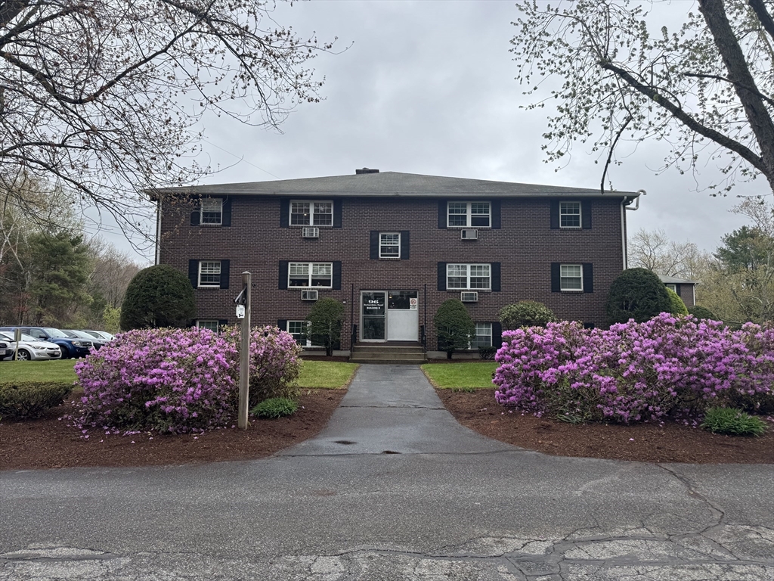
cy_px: 290
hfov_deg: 71.6
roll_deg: -0.3
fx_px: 537
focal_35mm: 24
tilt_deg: +5.0
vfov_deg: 56.8
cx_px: 387
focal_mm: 6.76
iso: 80
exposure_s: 1/1366
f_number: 1.78
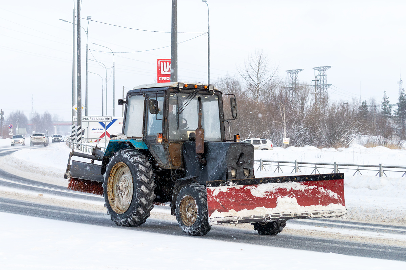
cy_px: 135
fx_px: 1015
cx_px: 203
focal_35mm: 90
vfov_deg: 15.2
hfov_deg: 22.6
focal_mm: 60
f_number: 7.1
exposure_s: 1/640
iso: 400
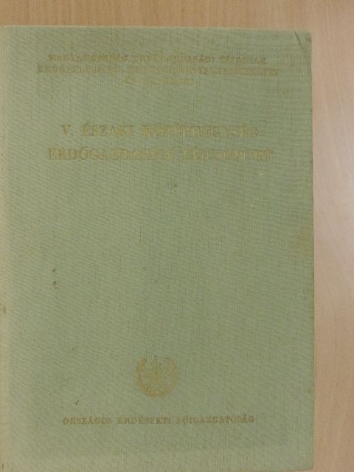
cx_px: 177
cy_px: 236
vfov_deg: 40.4
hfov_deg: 30.9
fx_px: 641
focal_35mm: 47
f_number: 3.5
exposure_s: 1/100
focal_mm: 8.3
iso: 1600
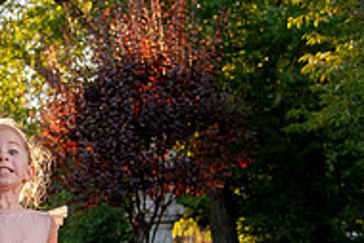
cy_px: 281
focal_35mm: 113
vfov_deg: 11.9
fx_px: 1143
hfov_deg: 16.9
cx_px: -126
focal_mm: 32
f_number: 4
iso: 640
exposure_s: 1/400
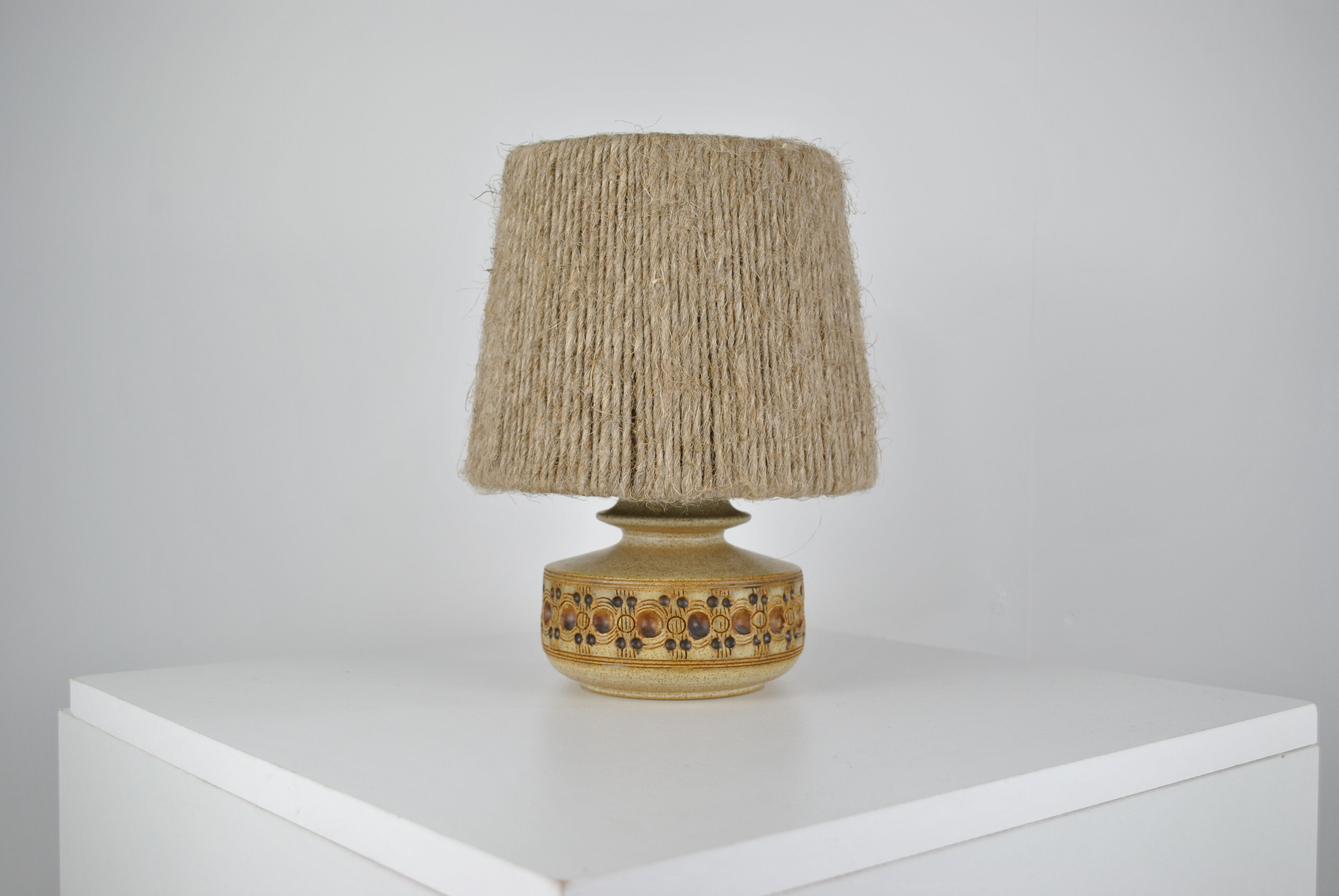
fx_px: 1452
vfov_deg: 34.3
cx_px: 670
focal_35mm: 39
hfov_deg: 49.5
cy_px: 448
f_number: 5
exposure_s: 1/60
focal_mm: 26
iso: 200
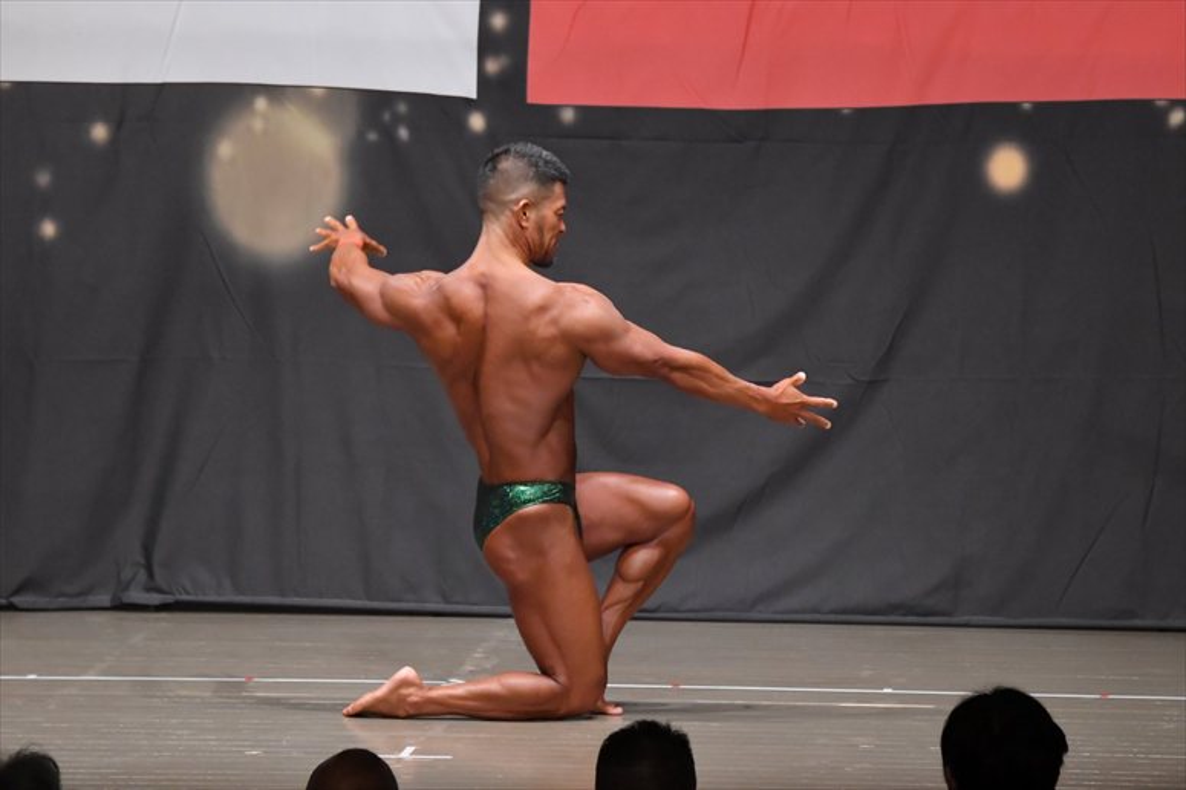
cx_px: 593
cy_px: 395
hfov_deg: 8.6
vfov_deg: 5.7
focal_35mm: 240
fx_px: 7903
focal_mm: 160
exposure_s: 1/400
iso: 6400
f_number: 5.6
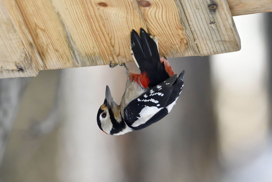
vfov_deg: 1.5
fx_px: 6950
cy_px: 91
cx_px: 138
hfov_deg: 2.2
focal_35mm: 920
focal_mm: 600
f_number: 10
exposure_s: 1/8000
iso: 8000
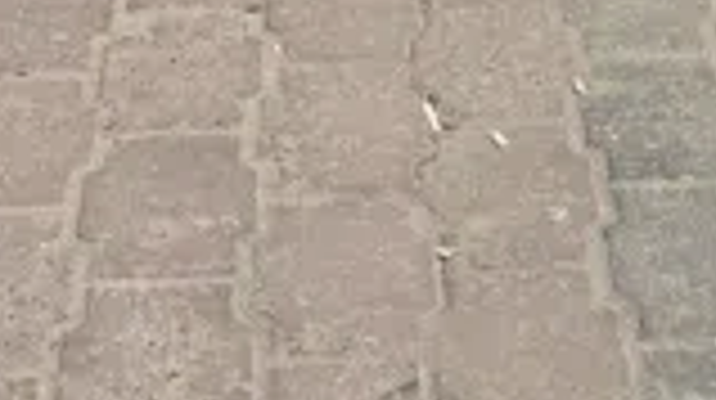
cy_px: -387
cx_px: 410
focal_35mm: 114
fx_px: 2162
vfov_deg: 9.9
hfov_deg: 18.8
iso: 50
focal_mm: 5.7
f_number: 1.5
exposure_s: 1/3165
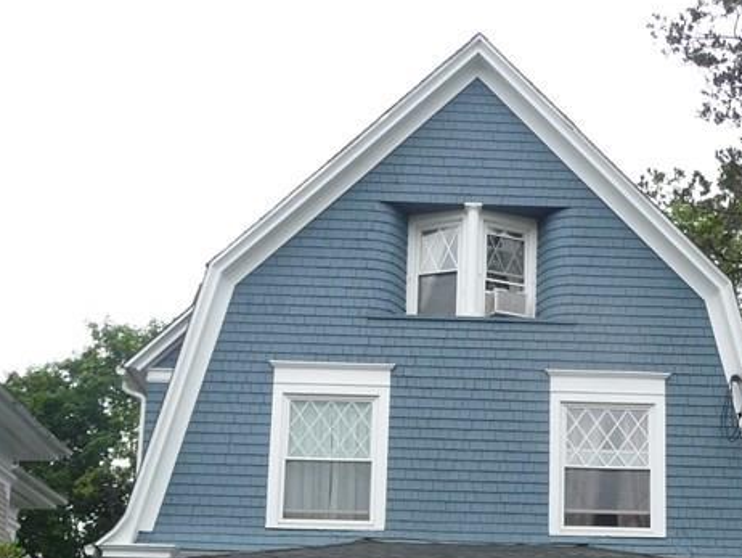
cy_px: 556
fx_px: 1330
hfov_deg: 30.9
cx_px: 509
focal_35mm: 62
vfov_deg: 22.8
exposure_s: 1/320
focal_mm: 4.7
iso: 100
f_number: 3.3
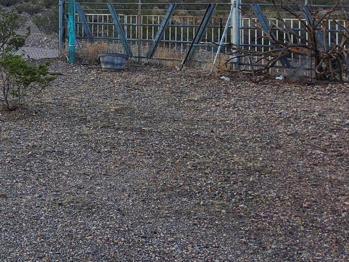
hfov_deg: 22.1
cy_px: -27
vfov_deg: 18.9
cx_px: -156
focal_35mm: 75
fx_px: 756
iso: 20
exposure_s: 1/1228
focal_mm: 5.4
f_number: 1.8
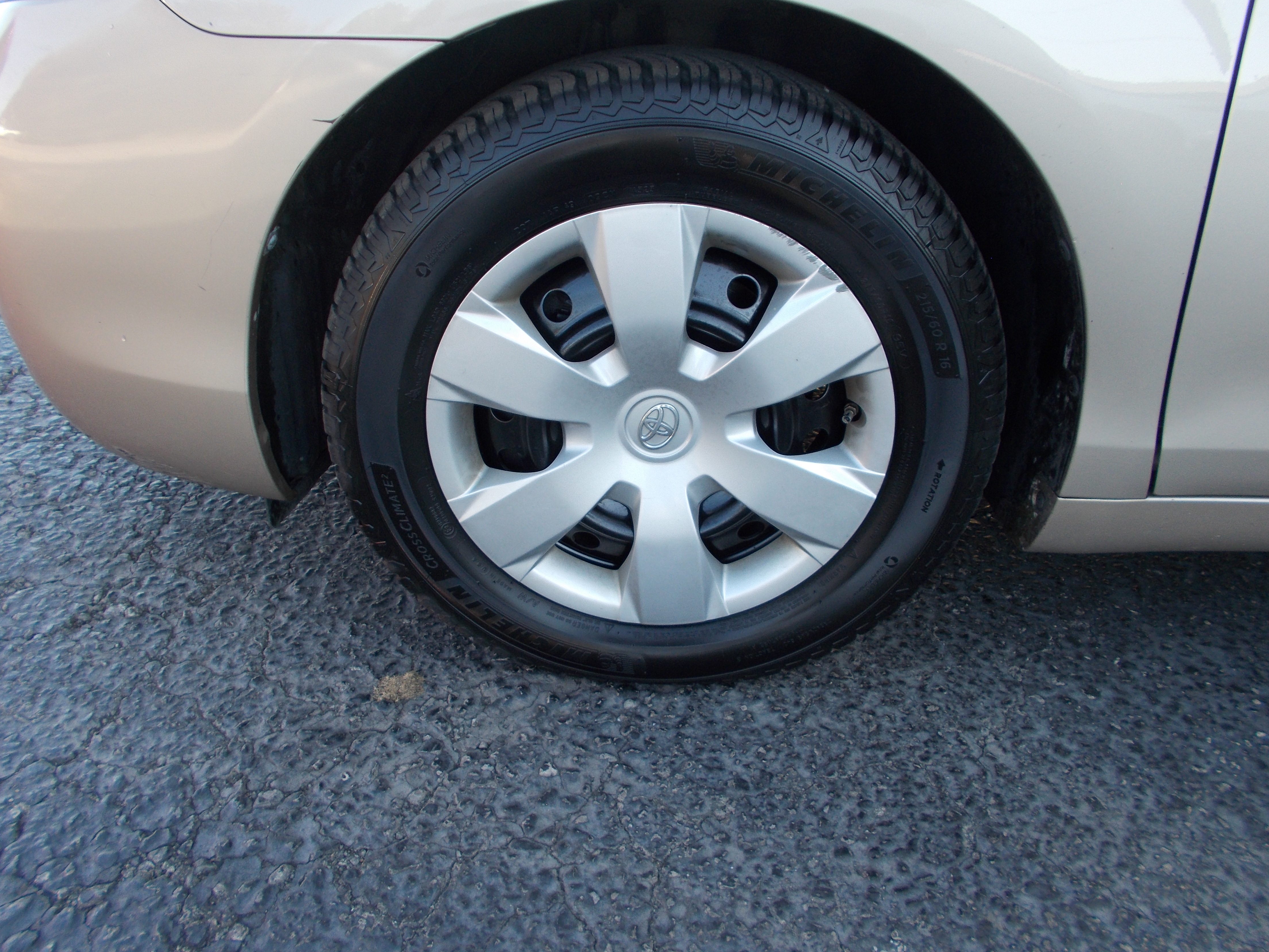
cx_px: 623
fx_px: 990
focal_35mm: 27
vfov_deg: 51.3
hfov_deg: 65.3
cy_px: 460
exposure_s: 1/80
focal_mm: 4.6
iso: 80
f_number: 3.2
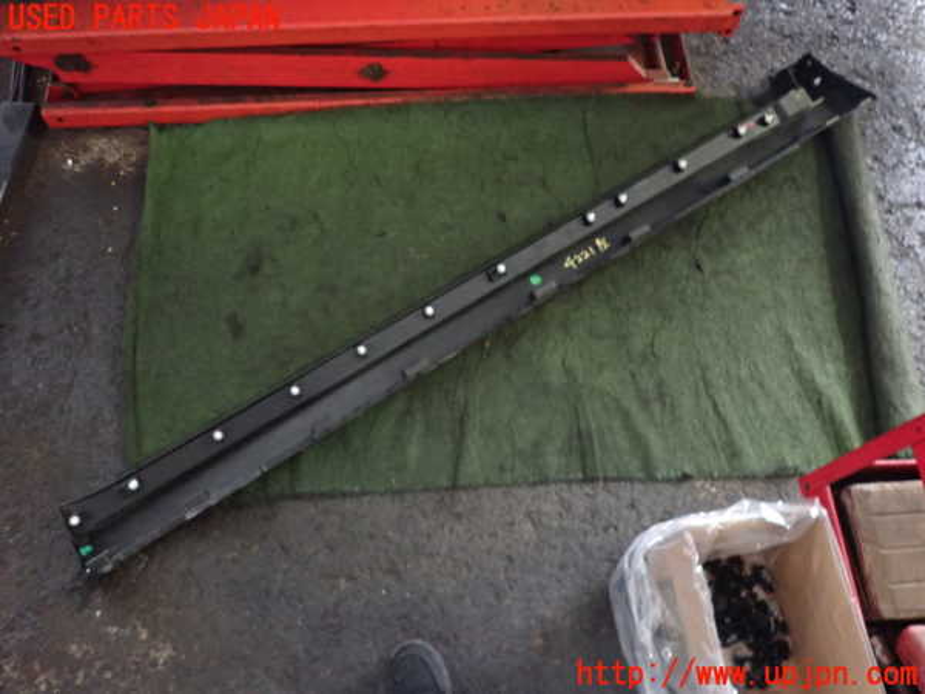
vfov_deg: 54.9
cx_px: 462
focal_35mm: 25
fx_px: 668
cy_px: 347
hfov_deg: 69.4
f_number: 2
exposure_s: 1/25
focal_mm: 4.5
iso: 800
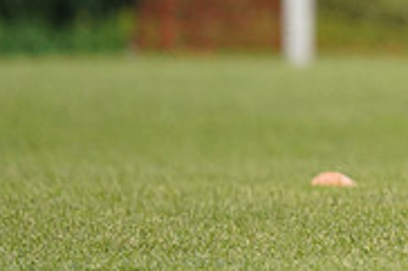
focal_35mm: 1916
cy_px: -124
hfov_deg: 1.1
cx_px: 612
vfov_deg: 0.7
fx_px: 21695
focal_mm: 600
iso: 2500
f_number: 6.3
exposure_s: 1/4000
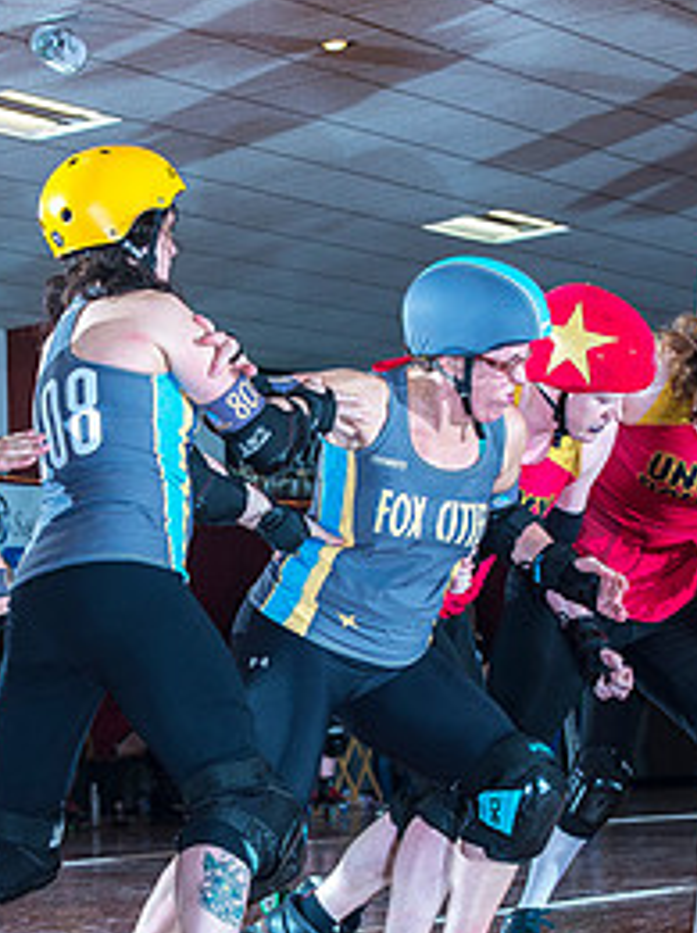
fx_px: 4494
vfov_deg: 11.8
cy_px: 635
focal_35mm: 167
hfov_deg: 8.8
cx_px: 129
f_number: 7.1
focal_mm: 78
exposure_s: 1/160
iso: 800
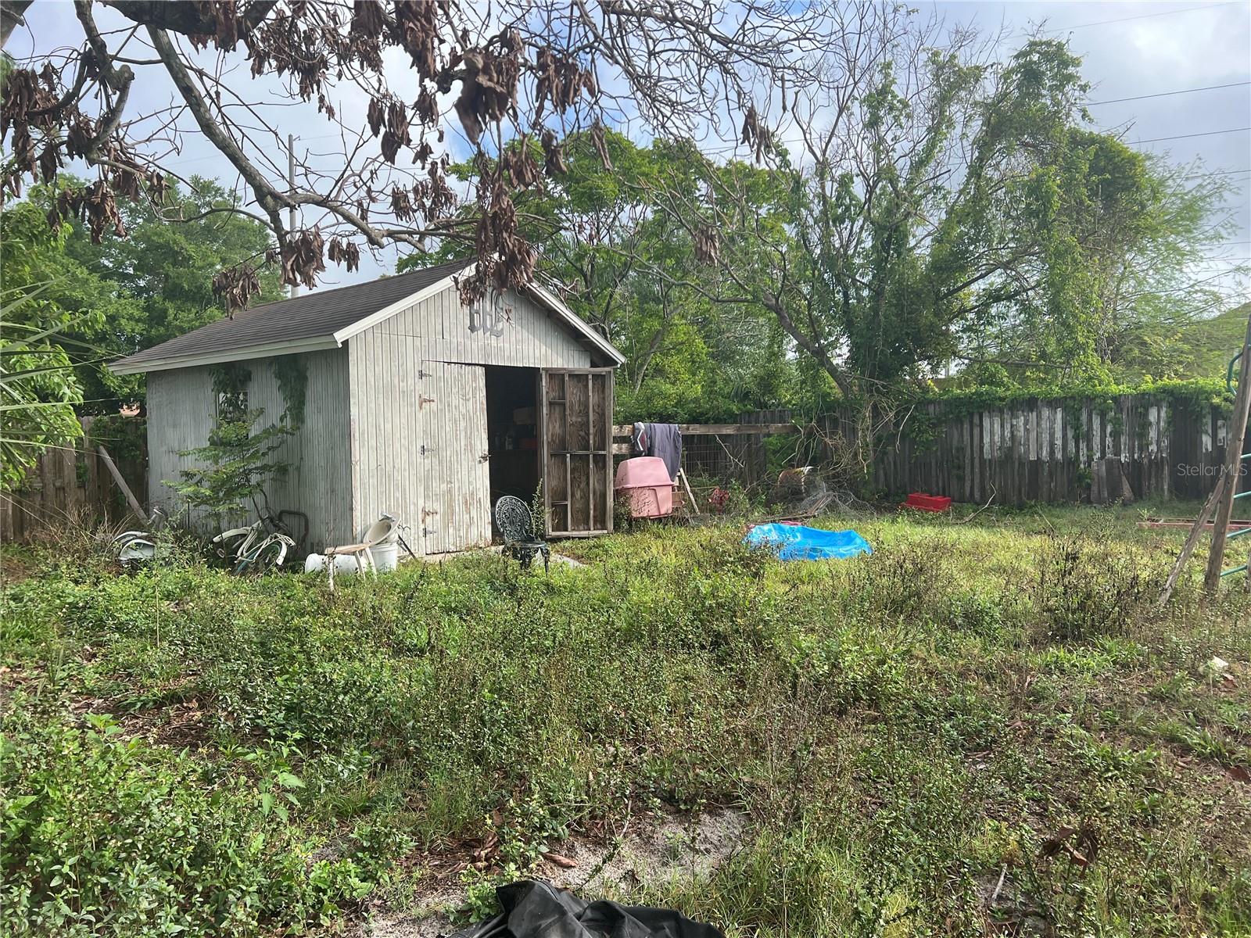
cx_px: 626
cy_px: 469
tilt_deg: -1.5
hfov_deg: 67.3
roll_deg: -0.8
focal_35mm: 26
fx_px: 940
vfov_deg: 53.1
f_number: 1.5
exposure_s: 1/1431
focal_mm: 5.7
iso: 50
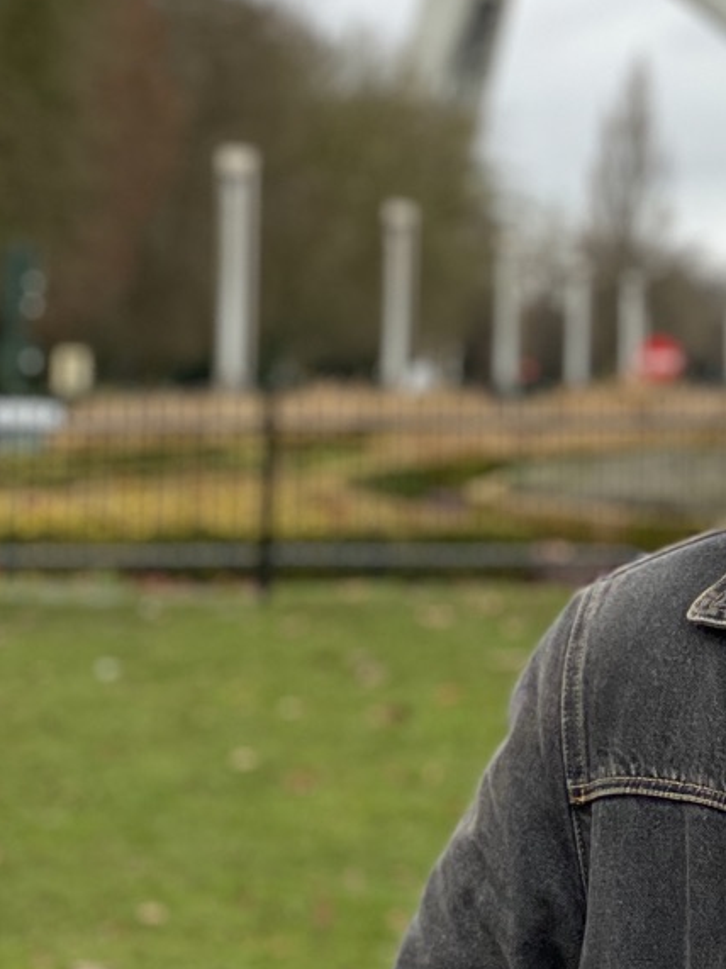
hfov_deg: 8.9
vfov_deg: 12.0
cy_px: 97
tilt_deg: +6.7
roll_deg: -0.7
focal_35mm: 164
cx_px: 1004
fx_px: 4588
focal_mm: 6
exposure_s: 1/122
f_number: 2
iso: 25
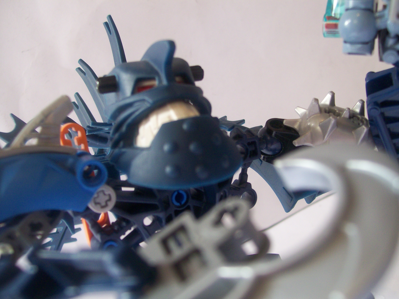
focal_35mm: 36
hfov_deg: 51.4
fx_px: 415
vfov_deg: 39.7
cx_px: 200
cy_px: 150
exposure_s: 1/32
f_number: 2.7
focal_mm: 6
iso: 107
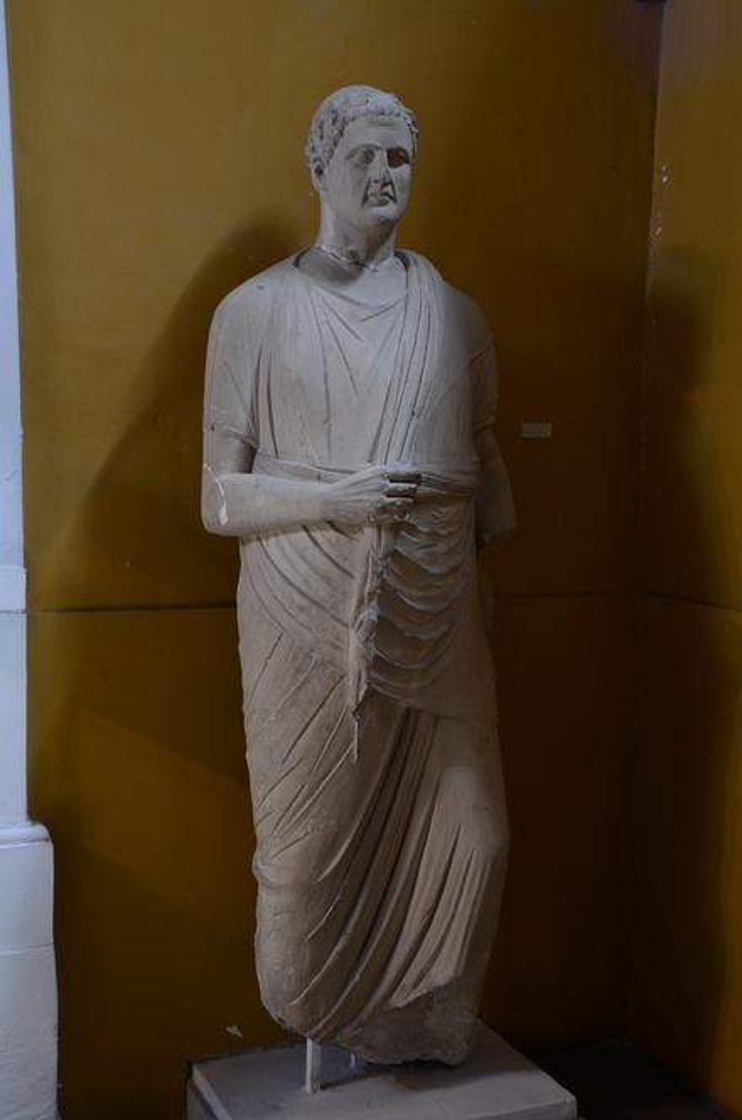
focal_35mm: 46
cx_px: 371
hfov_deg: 28.8
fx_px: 1444
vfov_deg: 42.4
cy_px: 560
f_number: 4
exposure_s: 1/15
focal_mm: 31
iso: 800
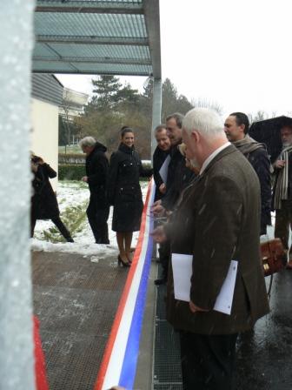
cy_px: 195
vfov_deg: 51.4
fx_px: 405
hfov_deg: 39.7
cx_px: 146
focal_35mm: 36
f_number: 4
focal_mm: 6
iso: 80
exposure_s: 1/100
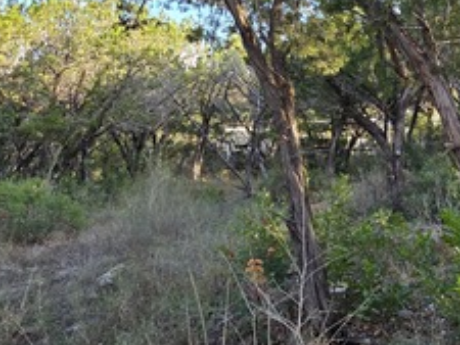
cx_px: 327
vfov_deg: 38.3
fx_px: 492
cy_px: 120
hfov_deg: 48.7
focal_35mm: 37
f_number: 2.2
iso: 50
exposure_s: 1/261
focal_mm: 2.2
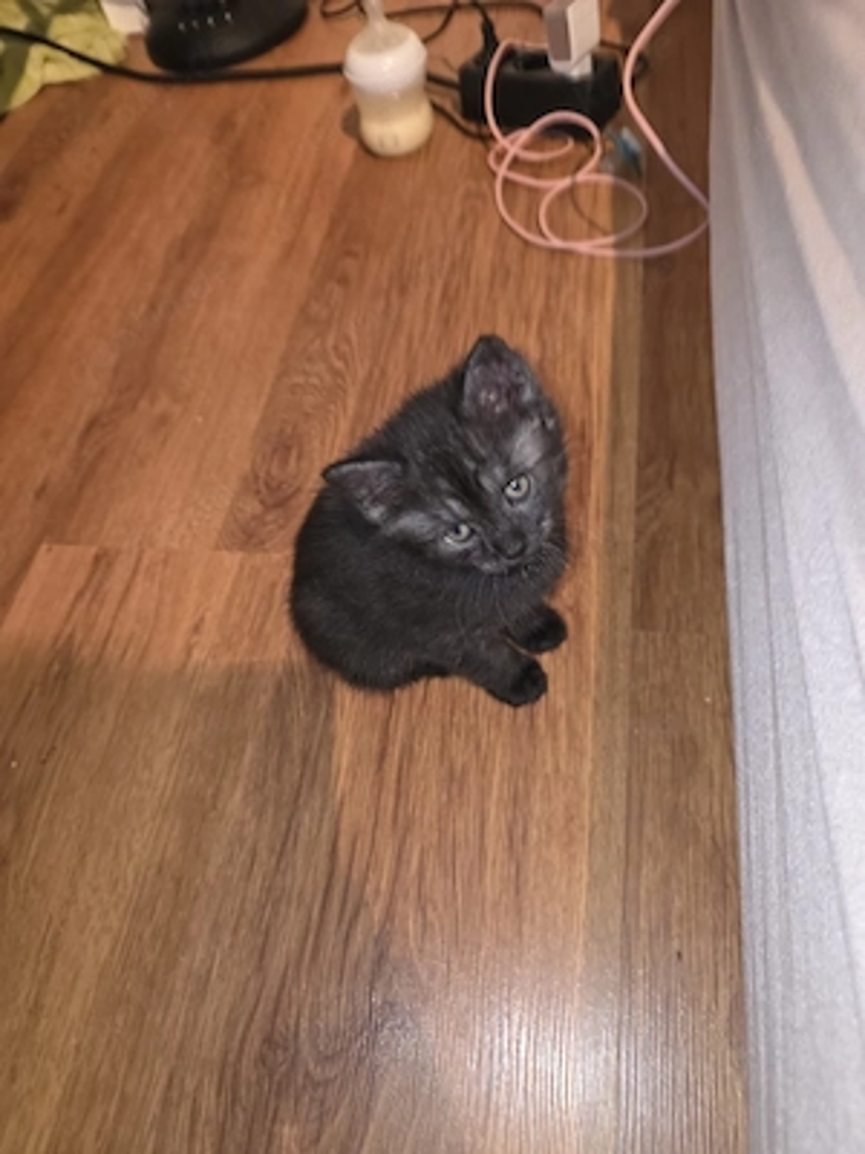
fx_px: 766
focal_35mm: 23
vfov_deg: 73.9
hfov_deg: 58.9
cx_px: 432
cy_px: 577
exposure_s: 1/15
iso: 200
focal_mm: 6.3
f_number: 1.7
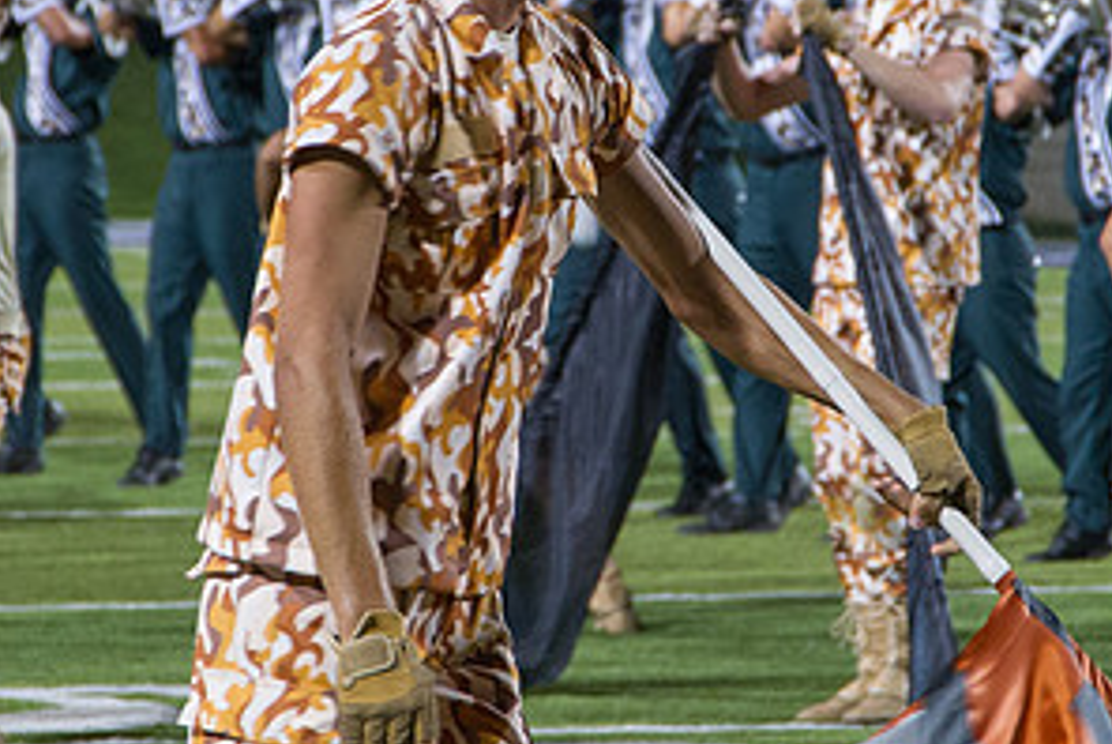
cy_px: 230
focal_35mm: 340
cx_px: 537
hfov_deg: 6.1
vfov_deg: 4.1
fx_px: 10512
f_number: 5.6
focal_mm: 120
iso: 2000
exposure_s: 1/160
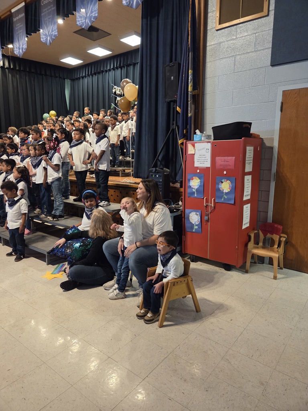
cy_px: 206
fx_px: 273
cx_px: 154
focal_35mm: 23
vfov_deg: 73.9
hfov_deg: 58.9
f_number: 1.8
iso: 1250
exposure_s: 1/120
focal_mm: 5.4
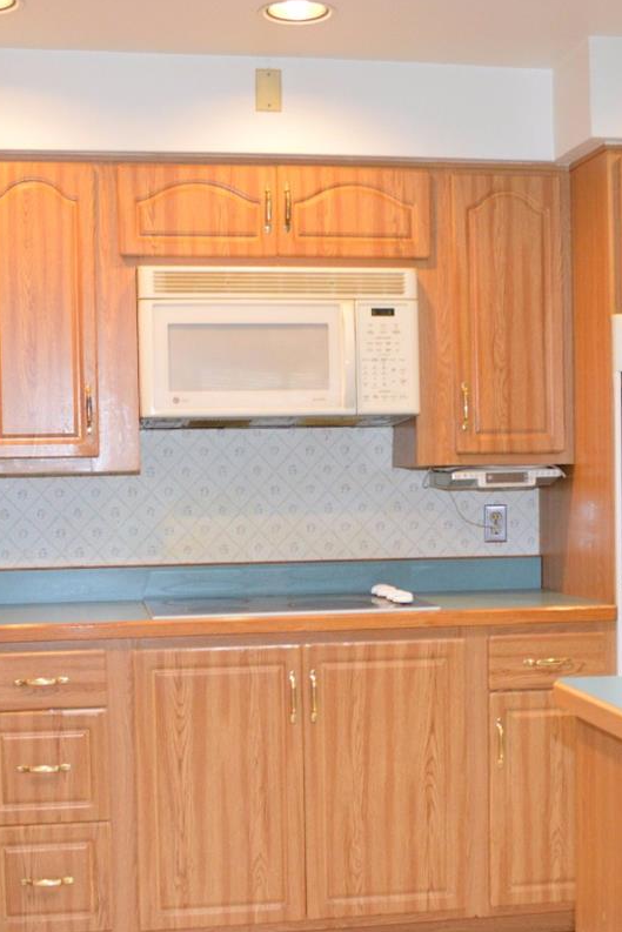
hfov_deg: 26.5
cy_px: 522
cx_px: 341
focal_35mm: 51
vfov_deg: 38.8
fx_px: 1321
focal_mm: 18
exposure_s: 1/60
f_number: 3.5
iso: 1400
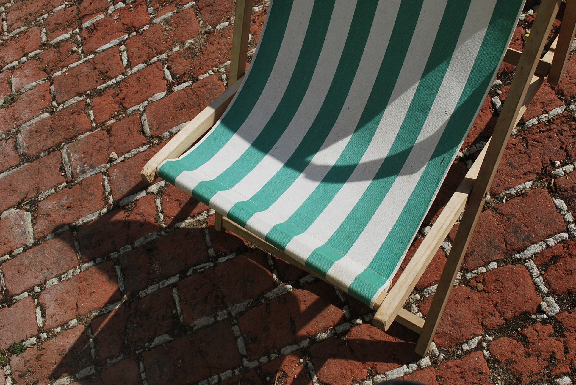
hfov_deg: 49.5
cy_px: 192
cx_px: 288
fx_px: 625
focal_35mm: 39
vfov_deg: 34.3
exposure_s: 1/320
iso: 100
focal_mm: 26
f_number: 9
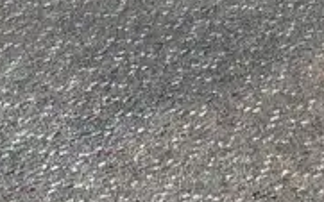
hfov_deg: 13.1
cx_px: 390
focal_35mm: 156
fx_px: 1377
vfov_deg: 8.0
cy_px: -213
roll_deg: -1.9
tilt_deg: -28.0
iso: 80
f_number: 1.8
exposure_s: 1/100
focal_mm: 4.25
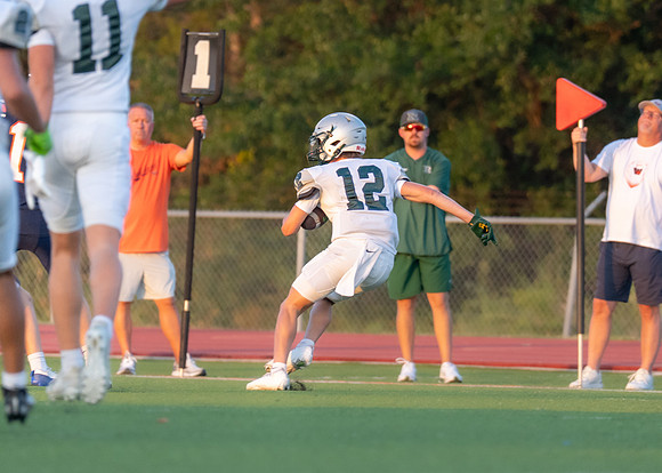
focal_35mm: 591
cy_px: 128
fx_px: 11117
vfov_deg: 2.4
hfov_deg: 3.4
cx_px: 440
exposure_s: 1/1250
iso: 800
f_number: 2.8
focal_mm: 200
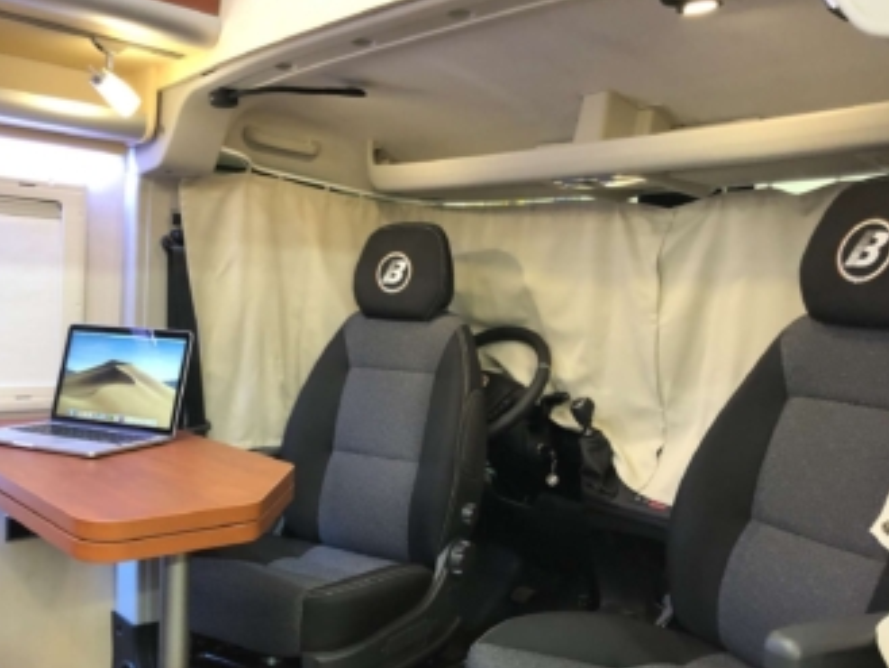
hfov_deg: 53.7
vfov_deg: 41.6
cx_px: 378
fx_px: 873
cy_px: 398
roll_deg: -3.1
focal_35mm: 34
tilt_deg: -7.6
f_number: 1.8
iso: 80
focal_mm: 4
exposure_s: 1/17
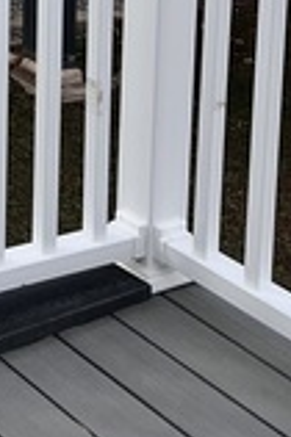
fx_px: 1385
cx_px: -299
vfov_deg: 16.2
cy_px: -248
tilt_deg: -5.6
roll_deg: -0.9
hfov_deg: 10.9
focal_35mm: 114
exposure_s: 1/2571
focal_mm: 5.7
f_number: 1.5
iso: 50
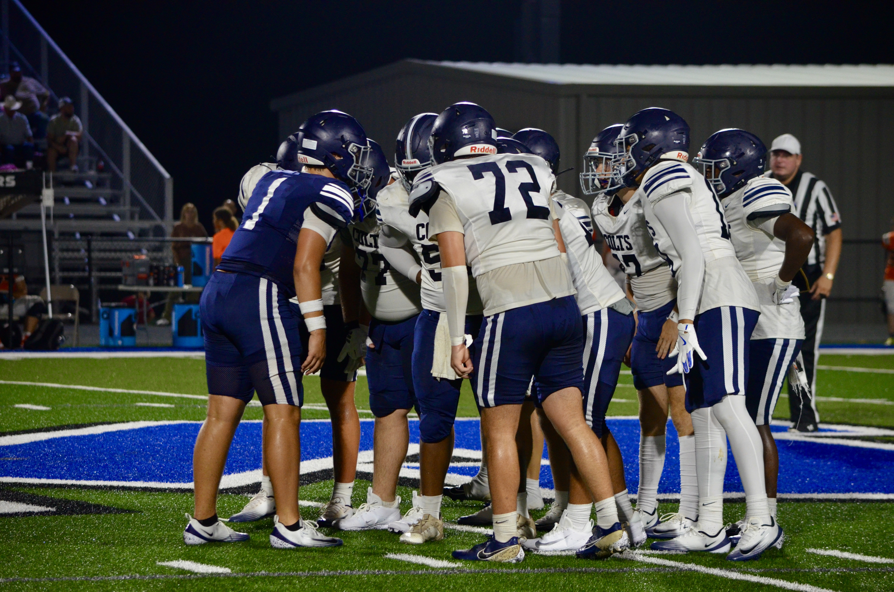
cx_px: 447
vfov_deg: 7.0
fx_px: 4832
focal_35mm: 195
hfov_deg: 10.6
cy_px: 296
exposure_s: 1/200
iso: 1600
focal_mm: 130
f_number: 4.8
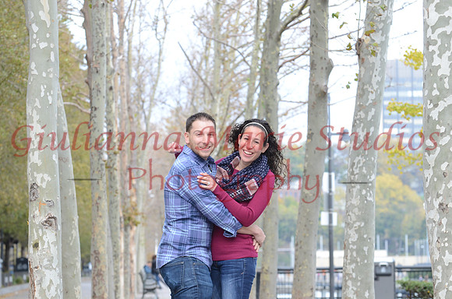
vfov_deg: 7.3
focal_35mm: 188
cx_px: 226
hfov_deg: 11.0
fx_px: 2349
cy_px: 150
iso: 500
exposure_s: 1/125
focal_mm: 125
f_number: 9
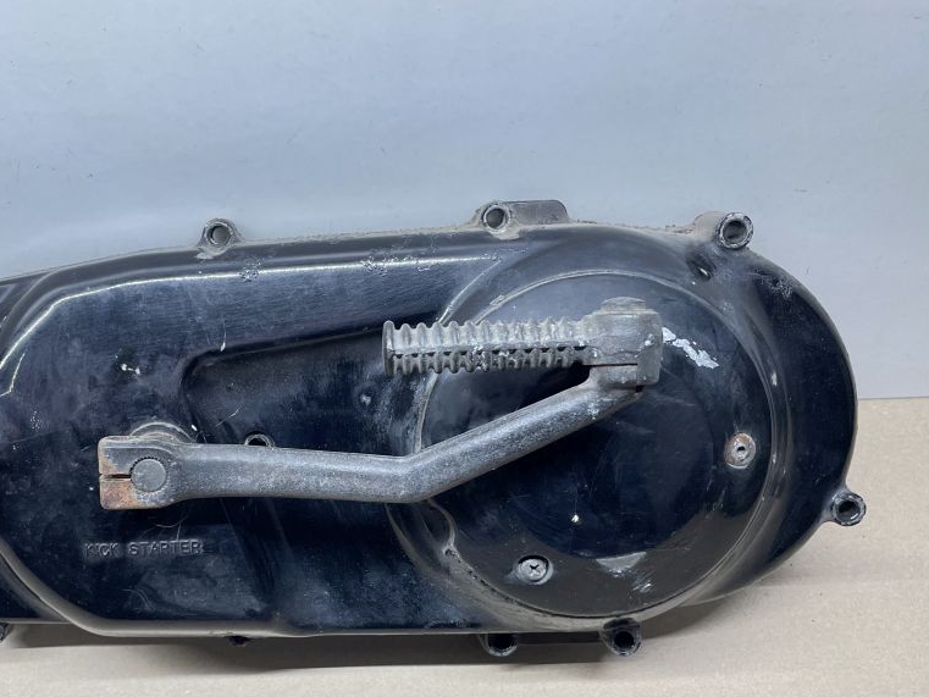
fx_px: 1101
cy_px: 435
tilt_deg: -58.5
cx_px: 333
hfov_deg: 45.3
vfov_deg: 35.0
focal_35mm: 41
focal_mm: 4.2
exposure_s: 1/100
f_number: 1.6
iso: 125
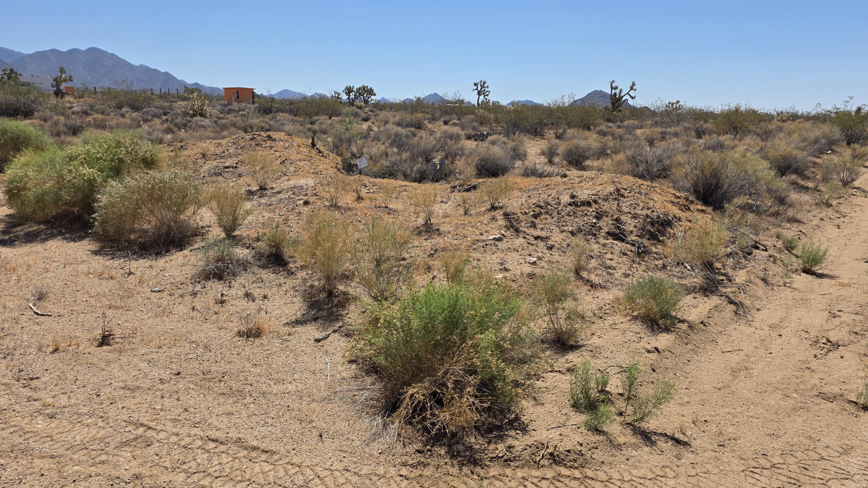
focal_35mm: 26
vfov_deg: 44.4
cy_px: 236
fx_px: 598
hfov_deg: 71.9
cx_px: 443
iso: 64
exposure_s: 1/7944
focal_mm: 6.25
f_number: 1.7
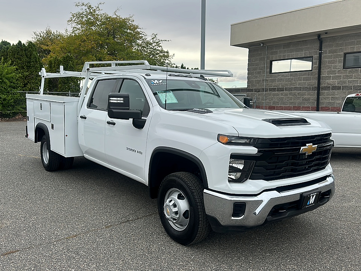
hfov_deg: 69.4
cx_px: 180
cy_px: 136
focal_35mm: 25
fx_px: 261
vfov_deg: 54.9
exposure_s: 1/1522
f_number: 1.78
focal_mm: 6.86
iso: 80
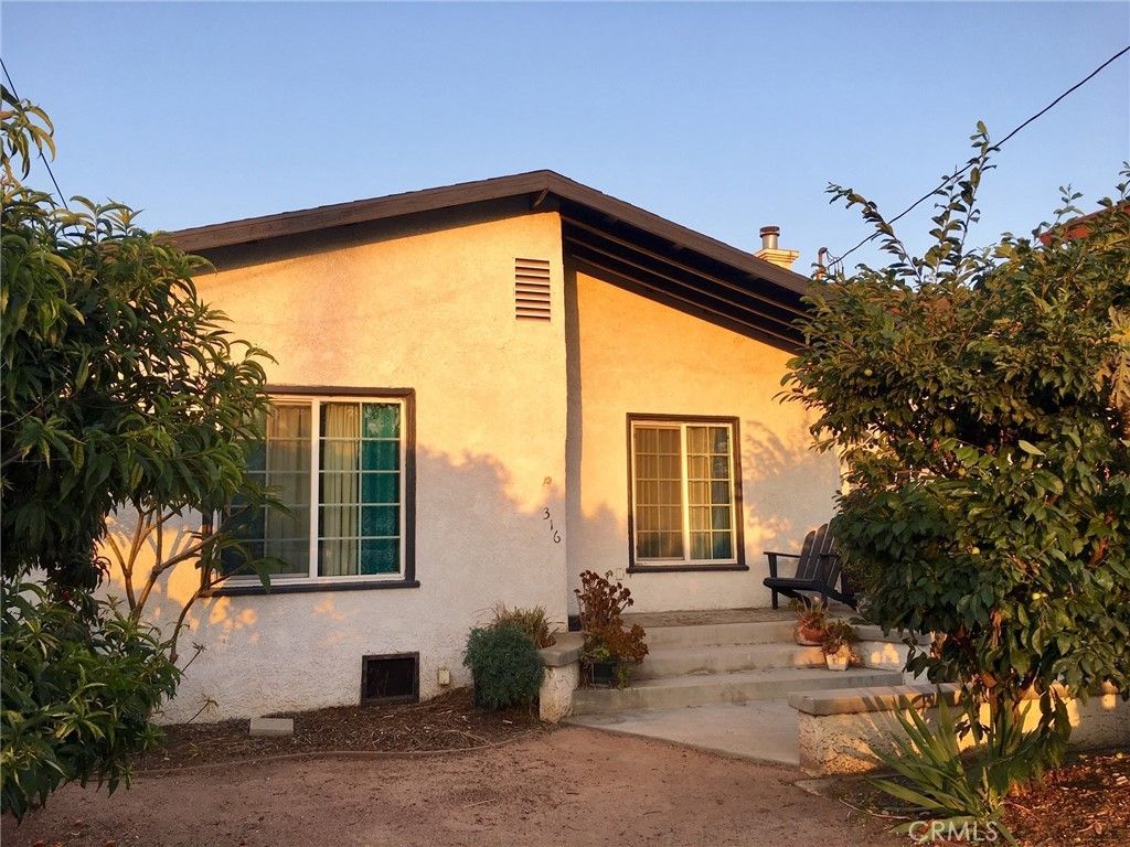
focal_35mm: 29
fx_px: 947
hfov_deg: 61.7
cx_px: 565
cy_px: 424
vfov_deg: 48.2
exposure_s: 1/260
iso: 25
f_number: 2.2
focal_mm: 4.15
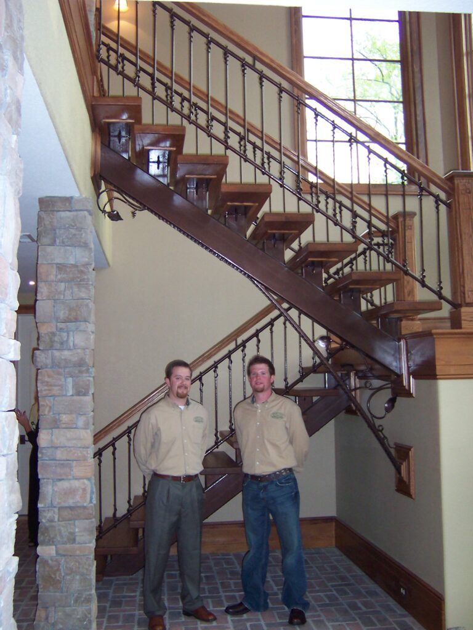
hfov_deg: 39.7
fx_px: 656
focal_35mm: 36
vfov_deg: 51.4
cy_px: 315
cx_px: 236
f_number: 2.4
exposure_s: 1/60
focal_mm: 5.6
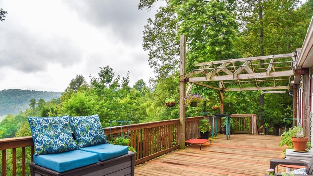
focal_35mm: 26
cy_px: 108
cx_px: 155
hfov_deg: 71.9
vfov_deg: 44.1
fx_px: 216
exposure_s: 1/200
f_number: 7.1
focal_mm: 24
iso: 1250
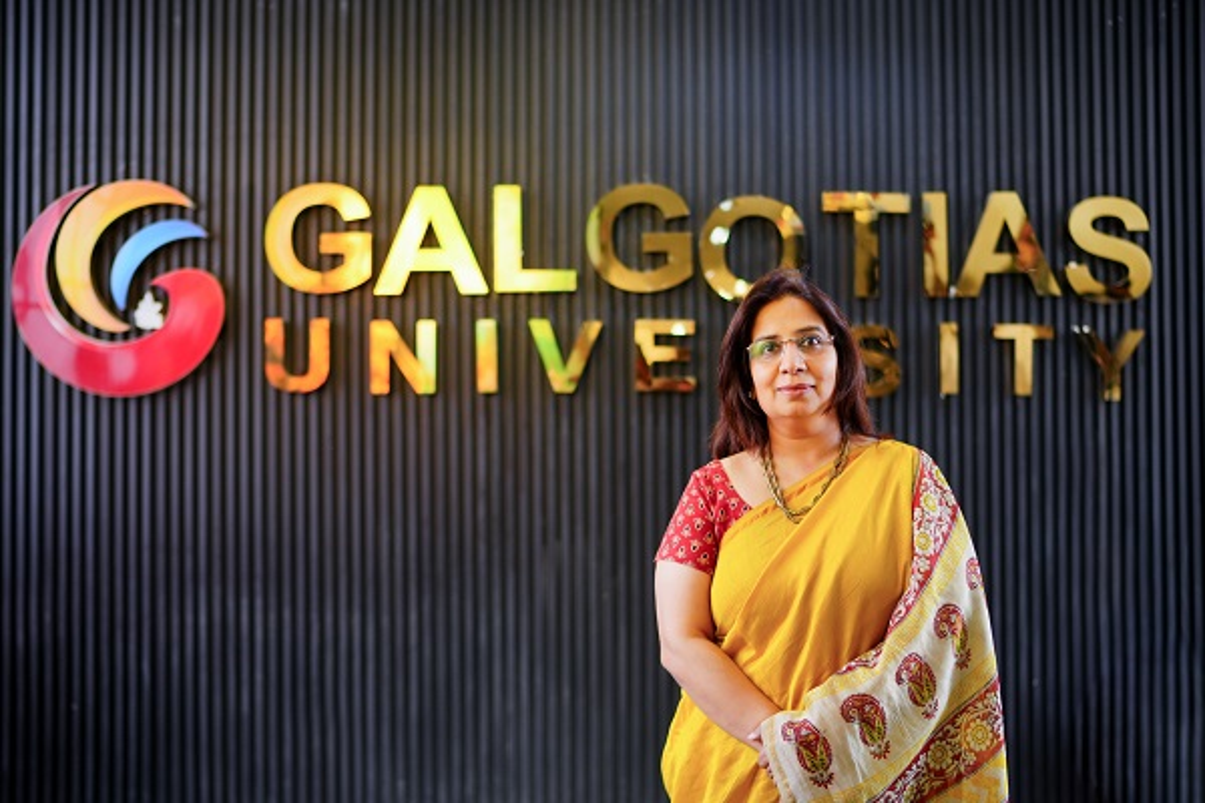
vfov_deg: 37.9
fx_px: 1171
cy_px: 402
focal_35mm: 35
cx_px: 602
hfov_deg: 54.4
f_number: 1.8
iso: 400
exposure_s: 1/250
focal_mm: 35
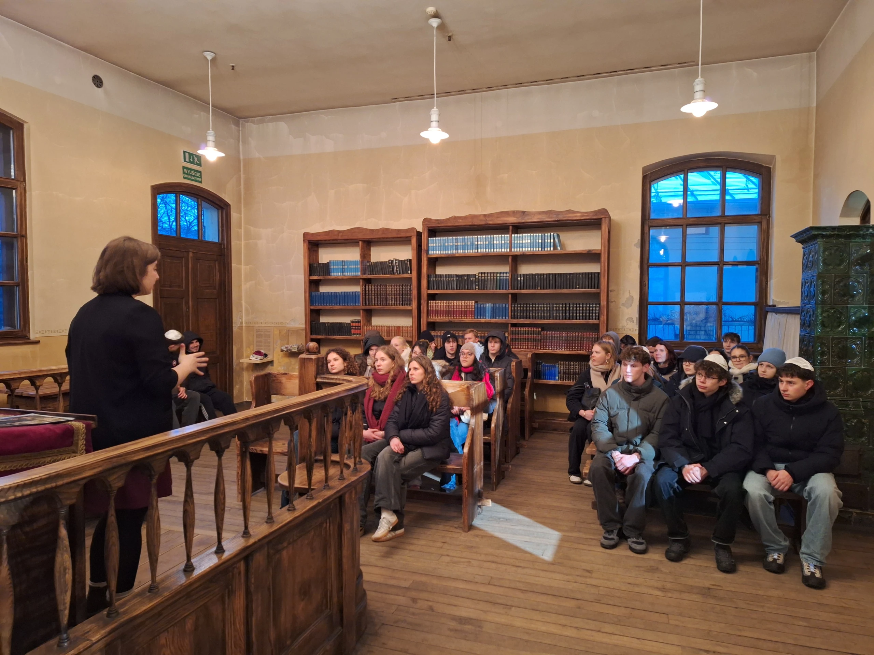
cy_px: 328
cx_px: 437
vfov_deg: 58.9
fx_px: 581
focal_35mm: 23
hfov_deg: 73.9
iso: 500
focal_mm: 5.54
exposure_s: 1/20
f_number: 1.8
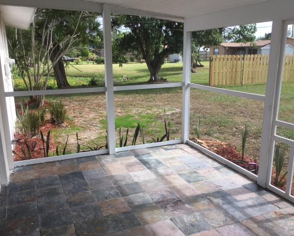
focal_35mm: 31
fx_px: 270
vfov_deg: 47.2
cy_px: 119
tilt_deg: -14.0
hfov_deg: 57.1
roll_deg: +0.2
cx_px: 148
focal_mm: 4.15
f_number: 2.2
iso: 25
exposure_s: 1/490
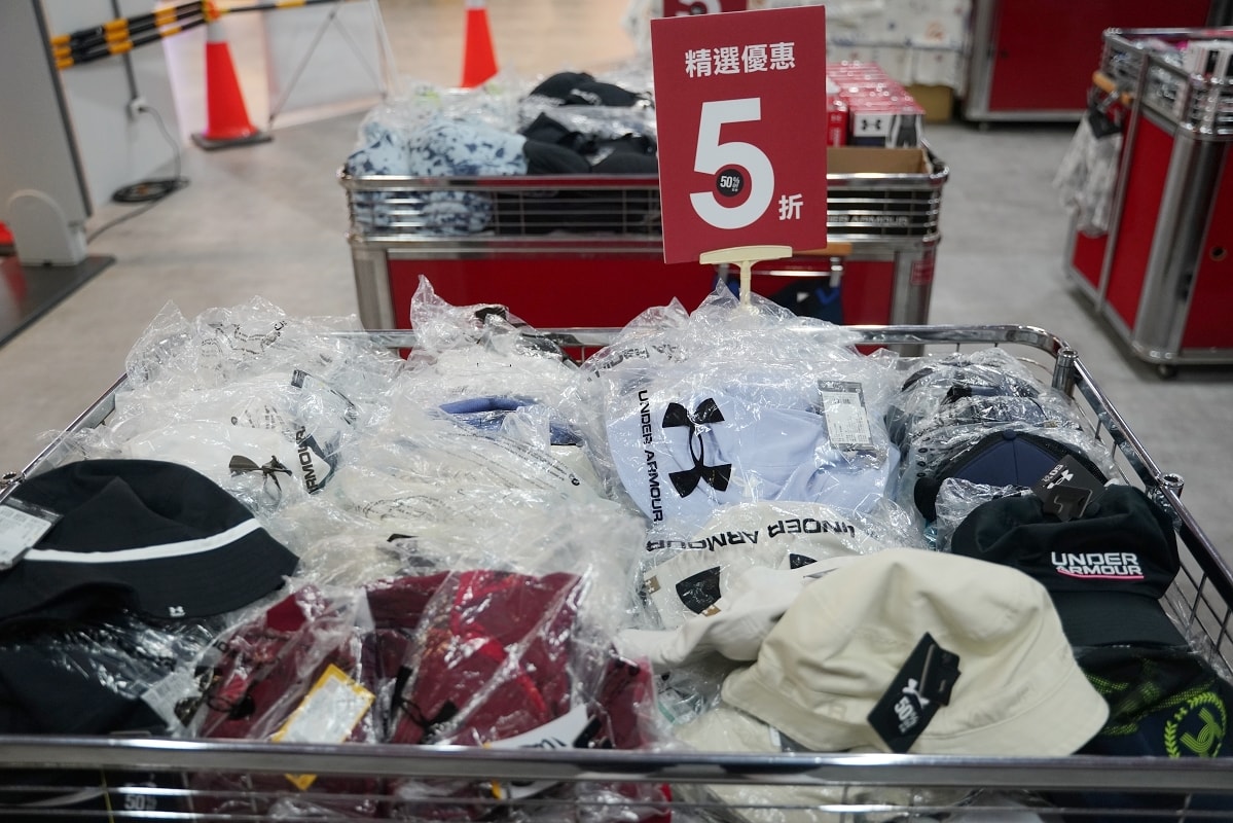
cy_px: 412
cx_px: 616
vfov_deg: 41.1
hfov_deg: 58.7
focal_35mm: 32
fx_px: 1096
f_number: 2.8
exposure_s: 1/160
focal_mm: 32
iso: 1600
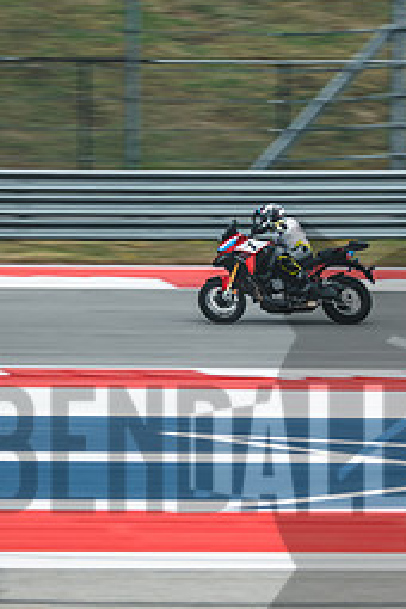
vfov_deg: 3.0
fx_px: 11536
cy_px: 453
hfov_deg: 2.0
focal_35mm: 682
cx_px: 482
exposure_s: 1/125
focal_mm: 200
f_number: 2.8
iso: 160
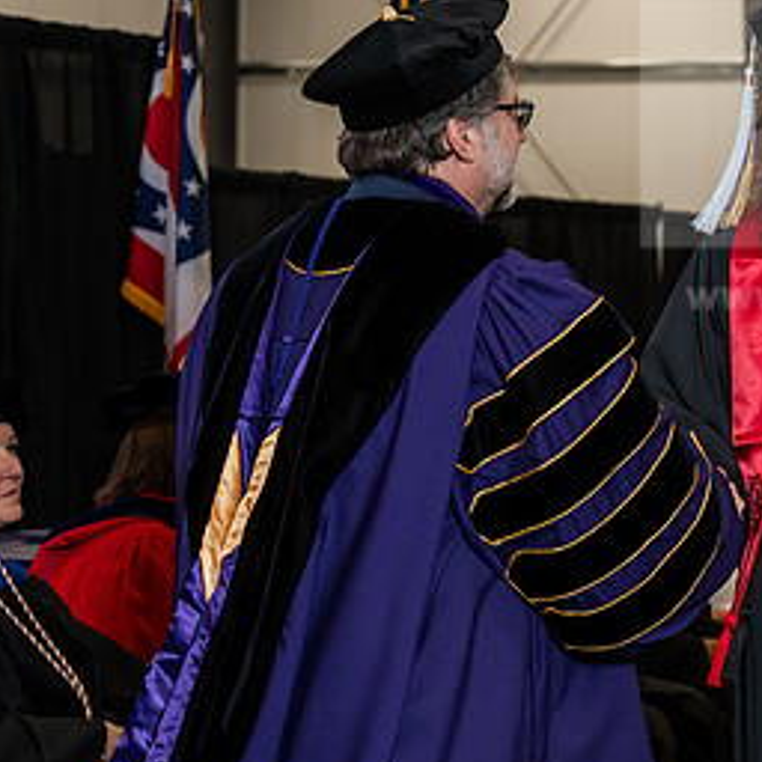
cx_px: 551
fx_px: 3362
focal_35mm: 135
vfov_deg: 12.9
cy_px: 359
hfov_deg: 12.9
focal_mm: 70
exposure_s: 1/200
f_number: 5
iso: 1250
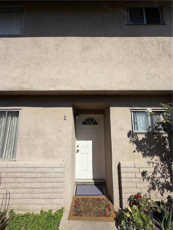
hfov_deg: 85.7
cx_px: 86
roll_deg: +0.9
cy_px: 115
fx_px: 93
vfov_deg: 102.1
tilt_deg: +9.5
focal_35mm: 14
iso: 20
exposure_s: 1/1431
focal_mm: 2.22
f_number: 2.2
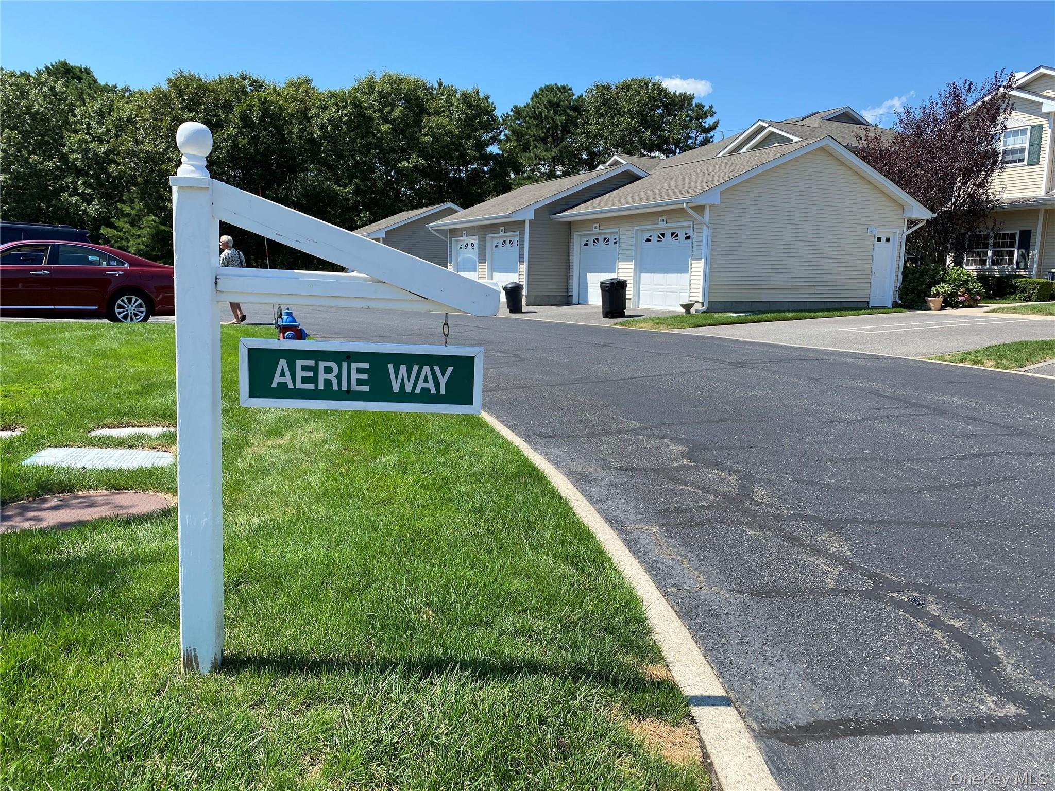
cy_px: 396
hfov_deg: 67.3
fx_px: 792
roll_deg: -1.7
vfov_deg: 53.1
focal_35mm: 26
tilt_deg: -7.2
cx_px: 528
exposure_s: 1/1727
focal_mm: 4.25
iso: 32
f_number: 1.8
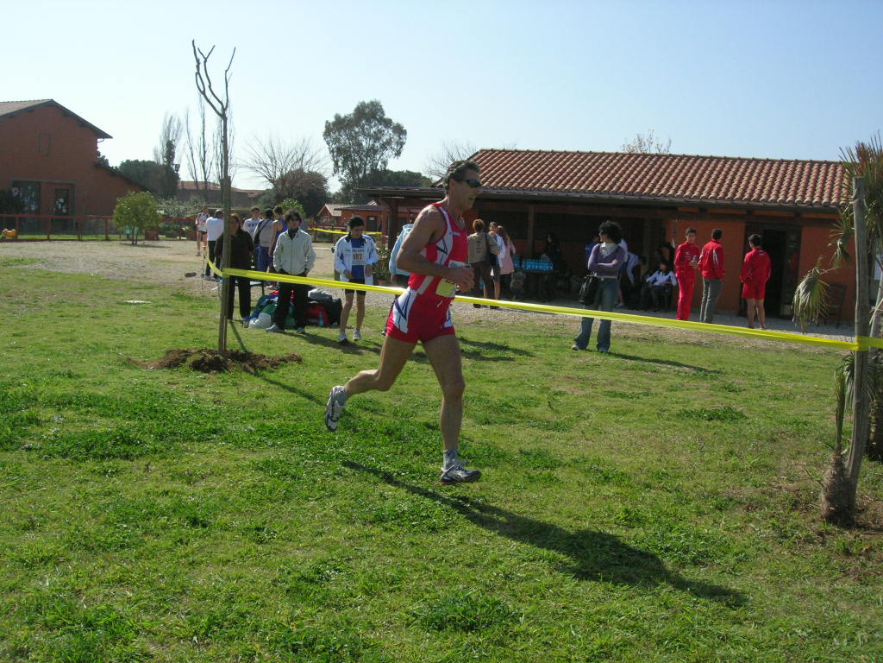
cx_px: 442
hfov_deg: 49.0
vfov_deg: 37.7
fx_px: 969
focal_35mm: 38
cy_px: 332
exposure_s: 1/1500
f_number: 4.8
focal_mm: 7.8
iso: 200
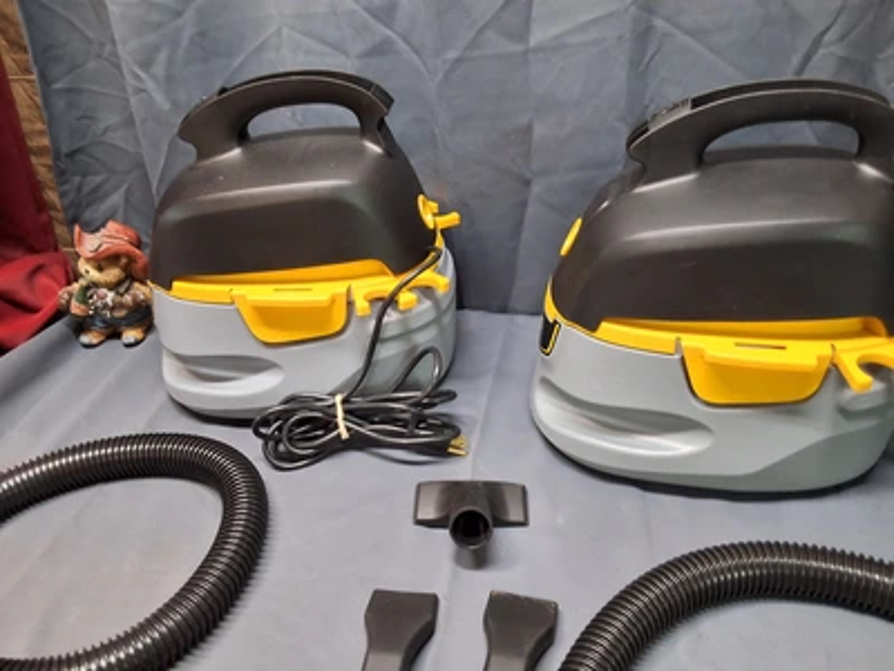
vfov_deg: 49.7
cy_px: 336
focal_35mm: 28
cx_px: 447
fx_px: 723
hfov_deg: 63.4
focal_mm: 2.91
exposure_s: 1/30
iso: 250
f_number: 1.9
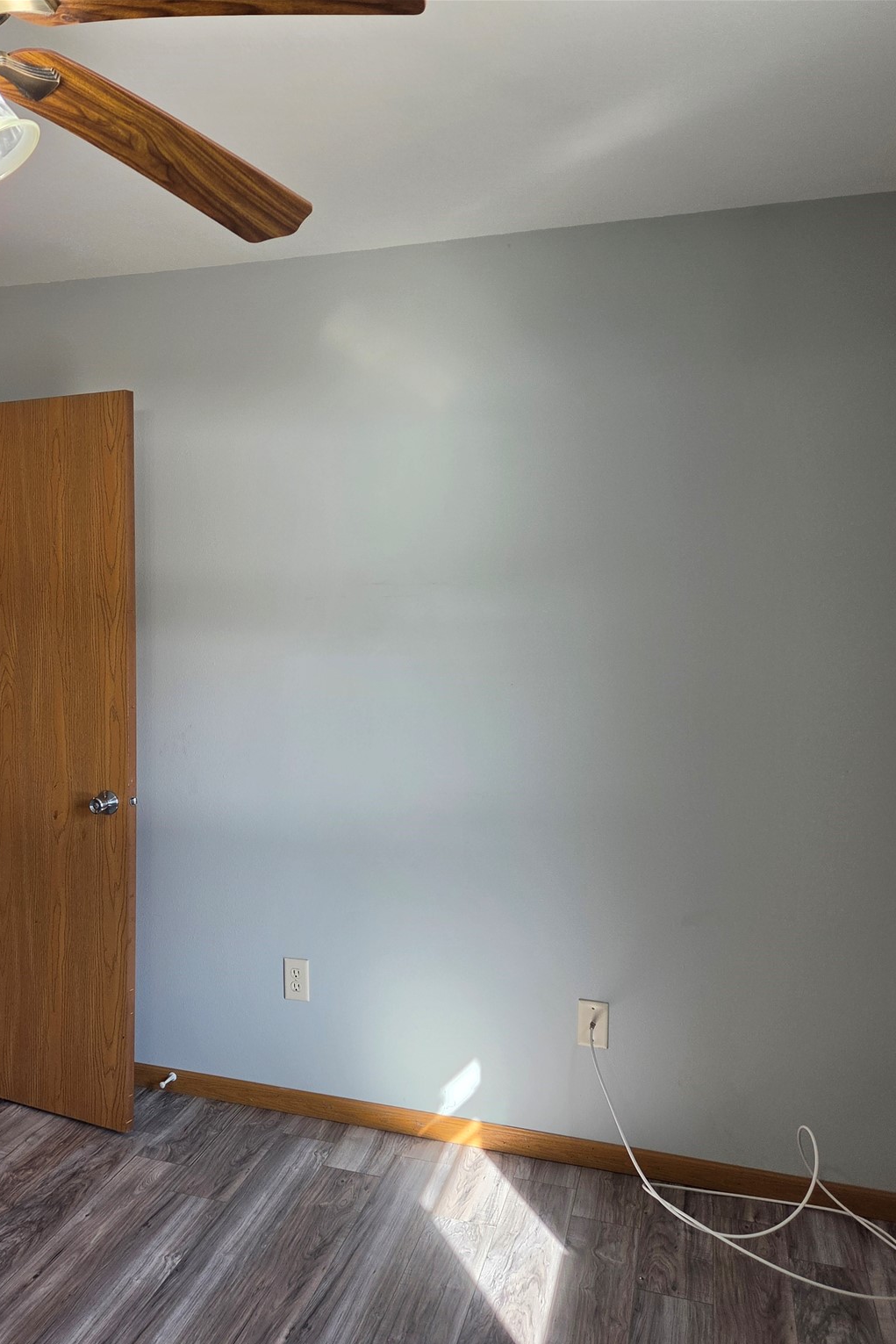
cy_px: 673
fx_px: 1194
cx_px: 229
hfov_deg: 40.0
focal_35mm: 32
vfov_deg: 58.7
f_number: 1.8
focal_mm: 5.4
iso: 80
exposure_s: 1/120
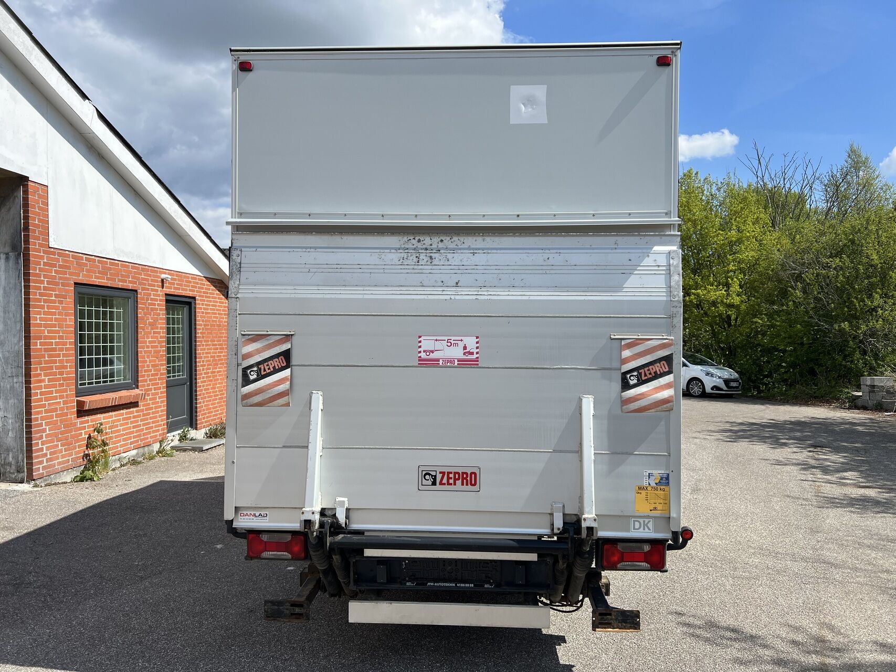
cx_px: 448
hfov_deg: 67.3
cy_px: 336
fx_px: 673
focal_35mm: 26
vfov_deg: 53.1
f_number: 1.5
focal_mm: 5.7
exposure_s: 1/4444
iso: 50
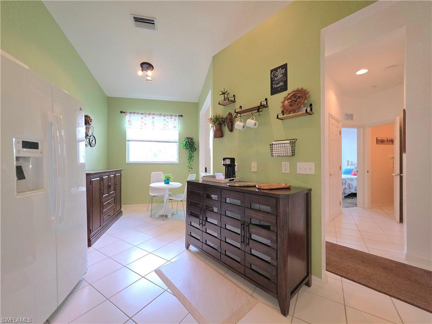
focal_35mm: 13
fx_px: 162
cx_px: 216
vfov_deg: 89.9
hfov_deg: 106.2
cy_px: 162
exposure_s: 1/60.2
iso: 64
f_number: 1.9
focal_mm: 2.2
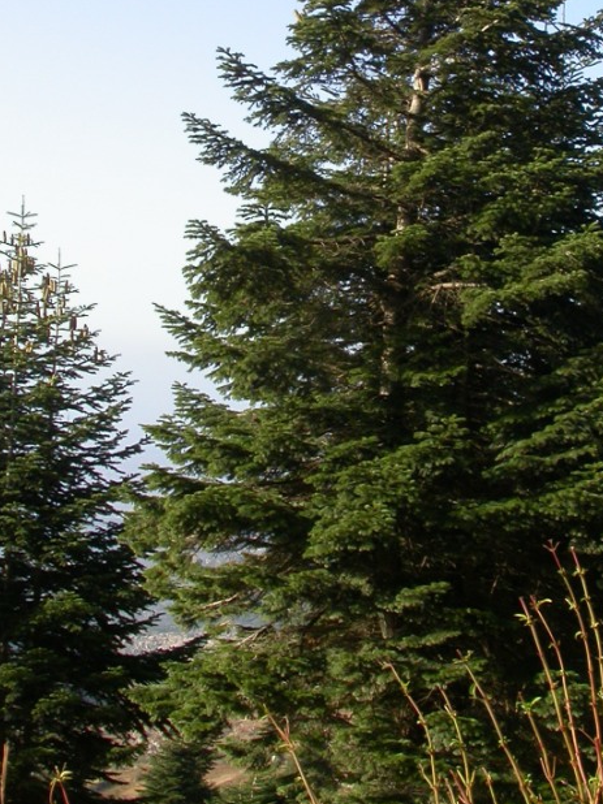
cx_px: 372
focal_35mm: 63
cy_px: 220
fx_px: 1464
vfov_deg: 30.3
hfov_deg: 23.2
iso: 100
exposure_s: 1/171
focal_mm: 7.85
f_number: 7.5
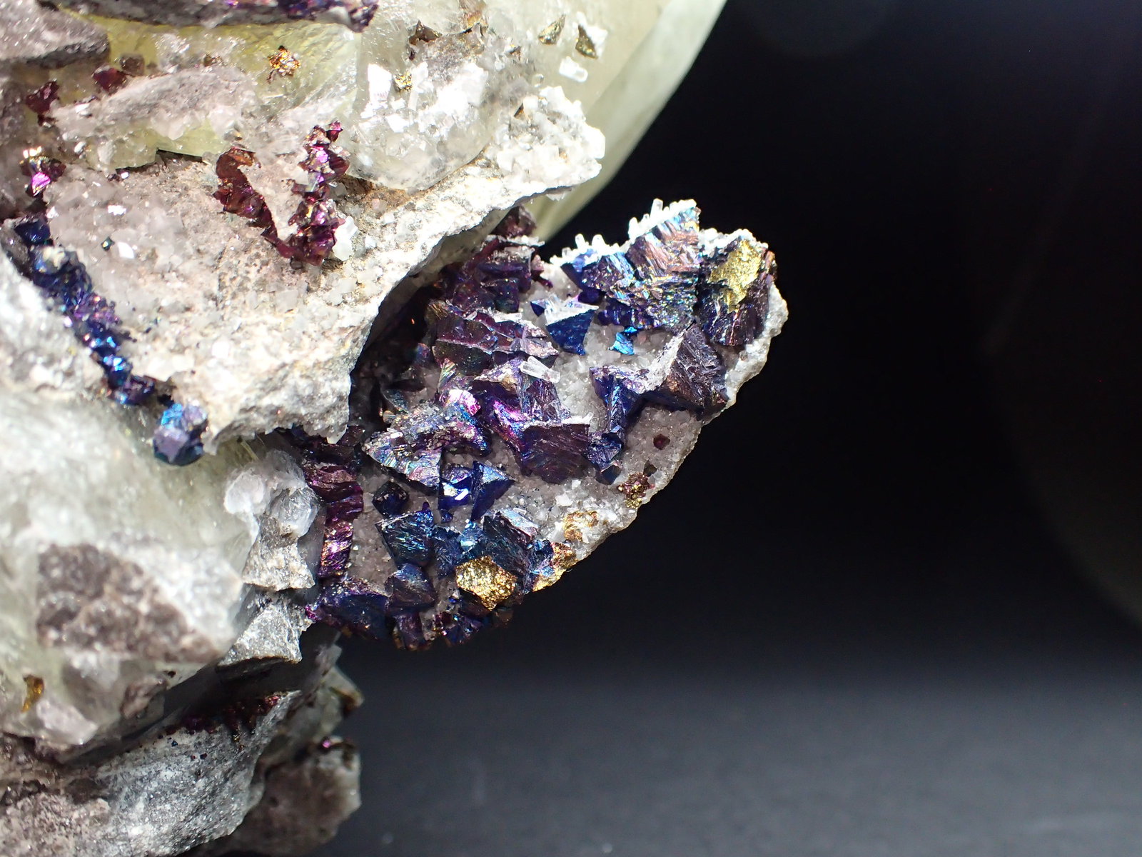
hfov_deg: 60.0
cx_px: 571
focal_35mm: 30
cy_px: 428
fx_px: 990
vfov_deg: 46.8
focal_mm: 5.5
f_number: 3.2
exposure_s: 1/125
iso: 400
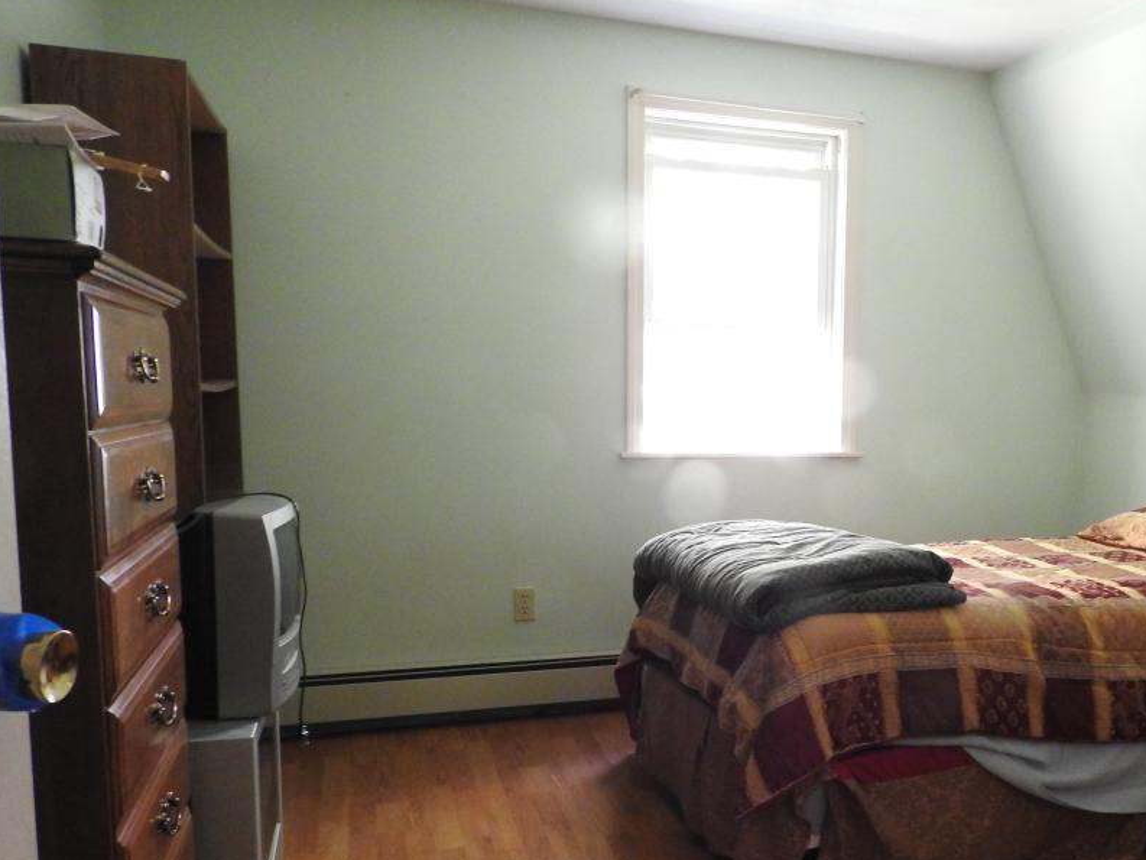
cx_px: 736
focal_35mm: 31
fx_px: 1026
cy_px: 520
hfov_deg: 57.4
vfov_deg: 45.2
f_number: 3.3
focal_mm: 4.3
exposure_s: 1/8
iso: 800
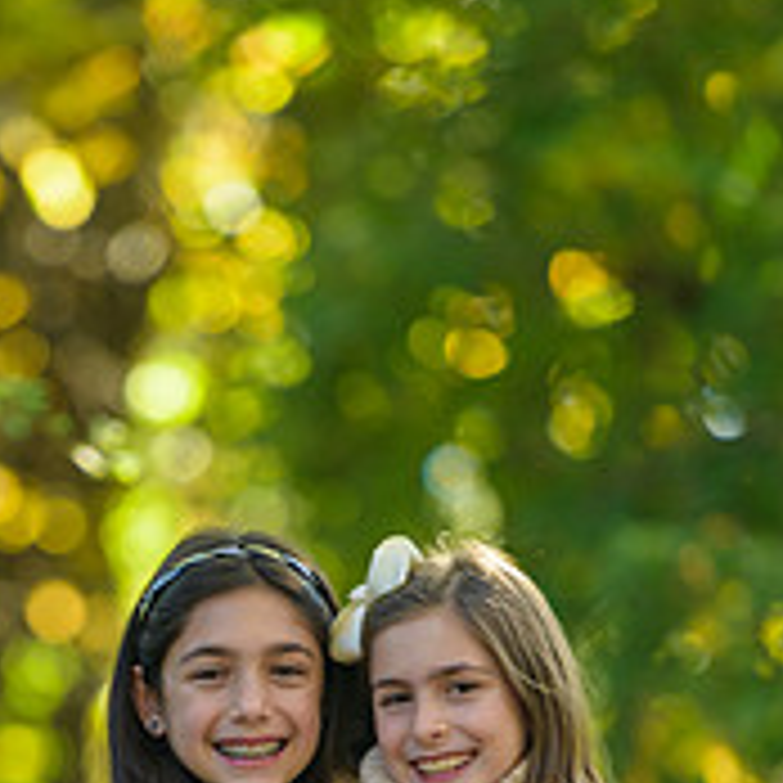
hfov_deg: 3.1
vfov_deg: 3.1
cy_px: 844
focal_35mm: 568
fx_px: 14536
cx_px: 76
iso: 200
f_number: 3.2
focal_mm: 200
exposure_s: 1/200
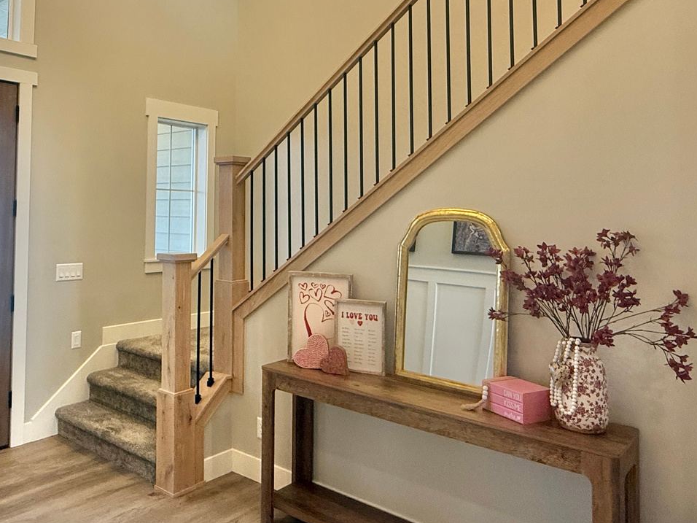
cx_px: 251
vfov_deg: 46.3
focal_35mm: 30
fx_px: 604
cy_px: 193
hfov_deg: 59.0
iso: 200
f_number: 2.2
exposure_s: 1/120
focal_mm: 2.22
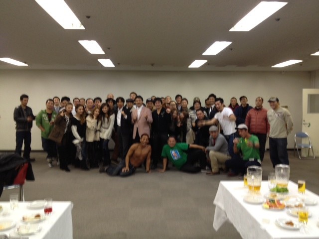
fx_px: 323
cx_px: 160
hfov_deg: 52.6
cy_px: 120
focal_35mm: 35
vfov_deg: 40.7
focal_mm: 4.28
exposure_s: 1/20
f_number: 2.4
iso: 80
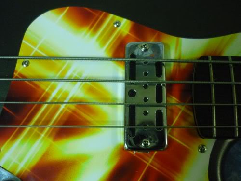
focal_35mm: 33
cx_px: 120
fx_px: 230
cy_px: 90
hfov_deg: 55.4
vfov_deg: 42.9
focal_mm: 5.5
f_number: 2.8
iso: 400
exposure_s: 1/30
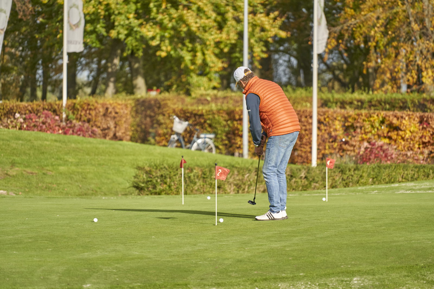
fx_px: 2411
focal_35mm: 200
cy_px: 144
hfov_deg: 10.3
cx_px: 217
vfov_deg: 6.9
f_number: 4
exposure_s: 1/8000
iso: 800
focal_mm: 200
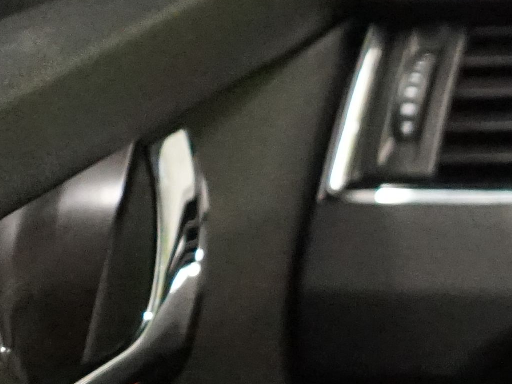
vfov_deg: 7.9
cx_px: 1440
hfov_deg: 9.0
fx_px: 2751
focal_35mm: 186
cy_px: 482
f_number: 4
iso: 6400
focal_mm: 33
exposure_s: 1/60
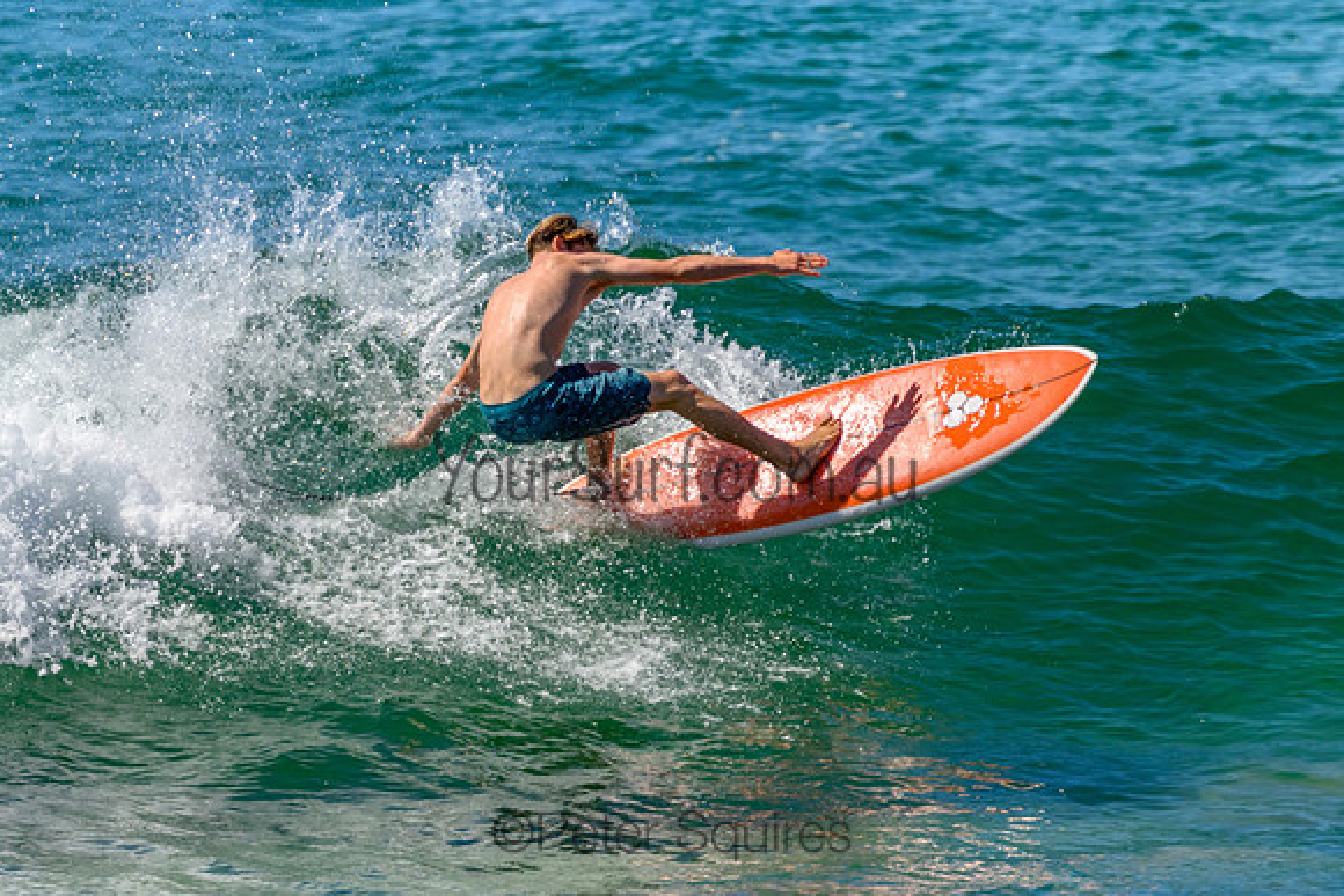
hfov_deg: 1.9
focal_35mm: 1101
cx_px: 465
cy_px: 484
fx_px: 41096
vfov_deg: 1.3
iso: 900
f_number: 11
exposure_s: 1/2000
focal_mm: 800
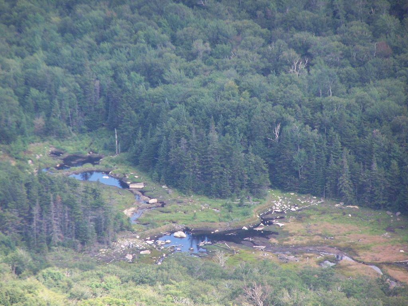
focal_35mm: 380
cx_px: 204
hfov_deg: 5.2
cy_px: 153
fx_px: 4479
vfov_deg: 3.9
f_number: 3.7
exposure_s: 1/400
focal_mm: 63
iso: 140
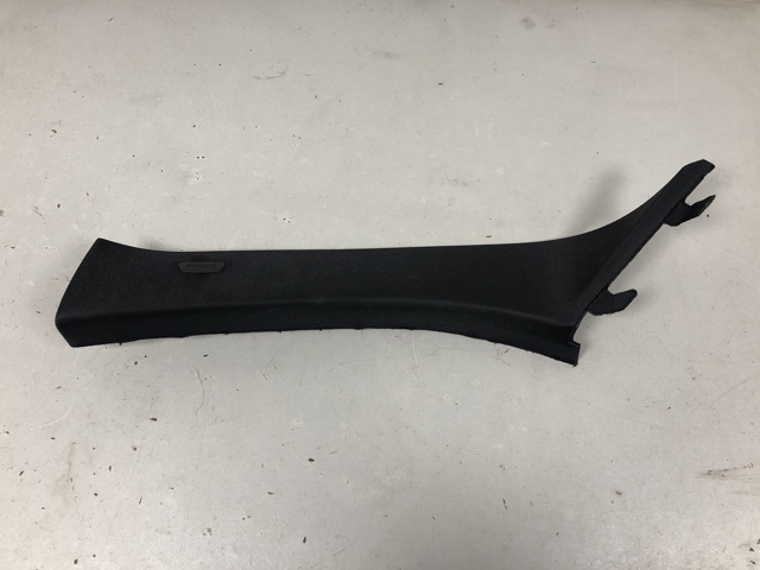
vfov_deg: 49.7
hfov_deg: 63.4
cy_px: 285
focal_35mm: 28
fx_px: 615
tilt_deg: -67.6
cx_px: 380
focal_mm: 4
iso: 40
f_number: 1.8
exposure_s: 1/33
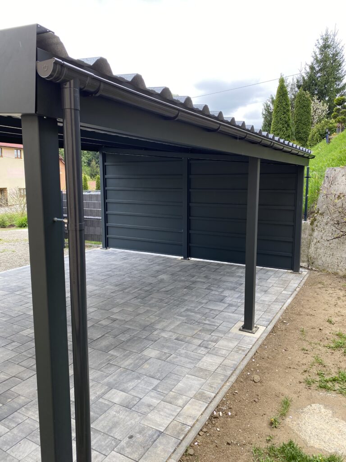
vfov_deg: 67.3
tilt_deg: -8.1
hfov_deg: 53.1
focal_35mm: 26
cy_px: 231
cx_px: 173
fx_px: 347
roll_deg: -0.7
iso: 32
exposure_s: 1/162
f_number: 1.8
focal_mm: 4.25
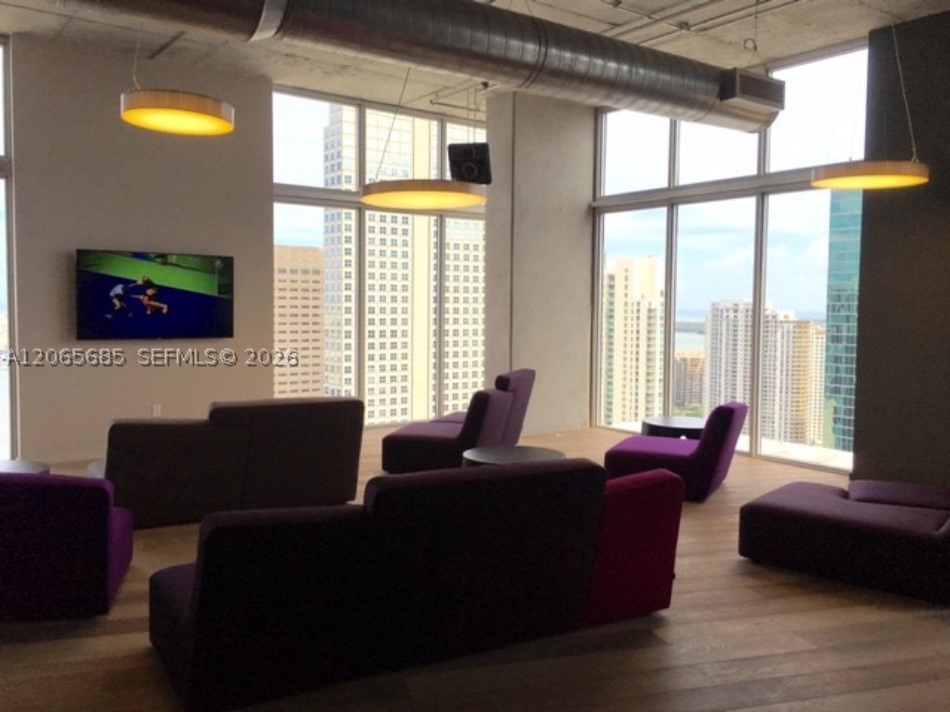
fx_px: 796
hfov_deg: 61.7
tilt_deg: -1.5
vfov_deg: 48.2
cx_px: 475
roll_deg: -1.0
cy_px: 356
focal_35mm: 29
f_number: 2.2
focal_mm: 4.15
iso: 25
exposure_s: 1/527
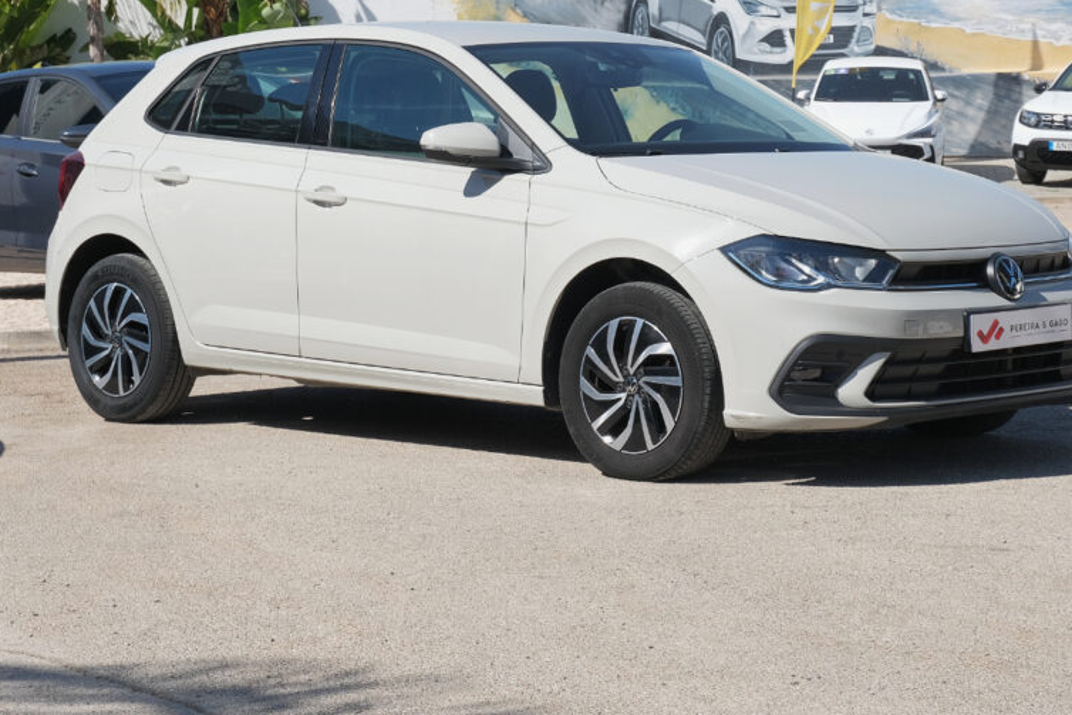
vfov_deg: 15.0
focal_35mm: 91
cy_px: 234
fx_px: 2710
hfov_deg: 22.4
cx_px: 586
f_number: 9
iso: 160
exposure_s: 1/250
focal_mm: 44.5
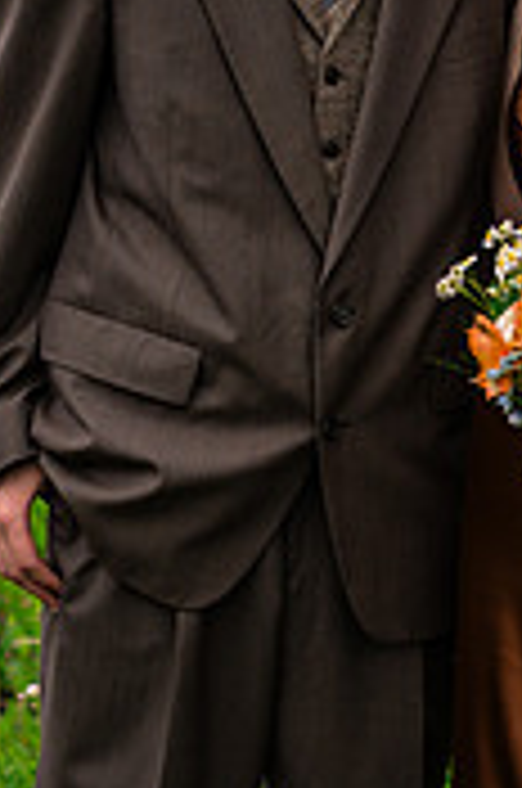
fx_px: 4782
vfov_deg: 9.4
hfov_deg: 6.2
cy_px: 275
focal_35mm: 219
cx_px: 536
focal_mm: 85
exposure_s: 1/800
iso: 400
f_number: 5
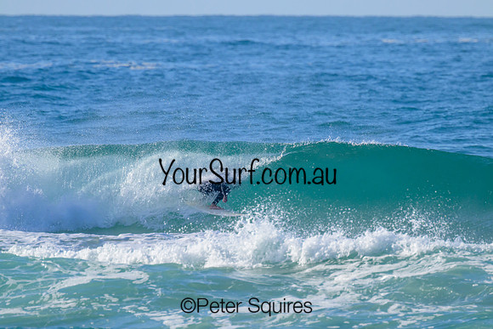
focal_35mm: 824
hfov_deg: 2.5
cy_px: 164
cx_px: 246
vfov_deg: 1.7
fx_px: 11287
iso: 1000
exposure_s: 1/2000
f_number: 11
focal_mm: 800
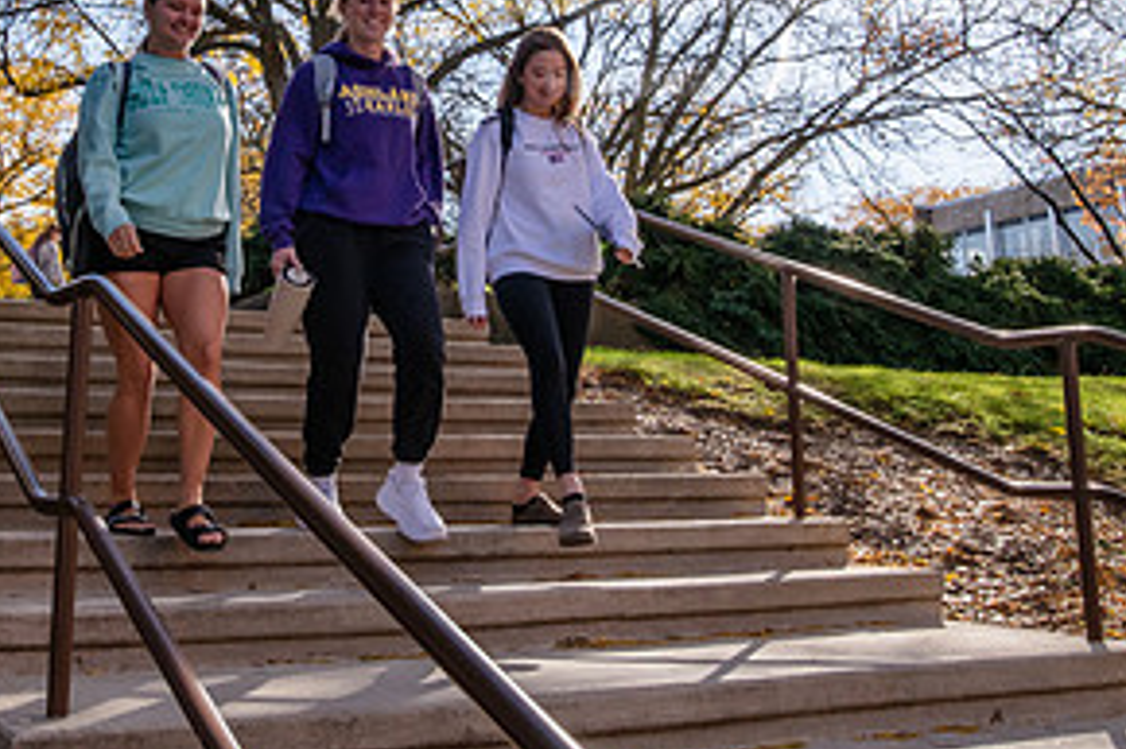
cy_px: 161
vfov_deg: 27.5
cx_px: 365
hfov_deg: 40.6
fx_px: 1500
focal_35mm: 48
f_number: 20
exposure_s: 1/125
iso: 320
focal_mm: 24
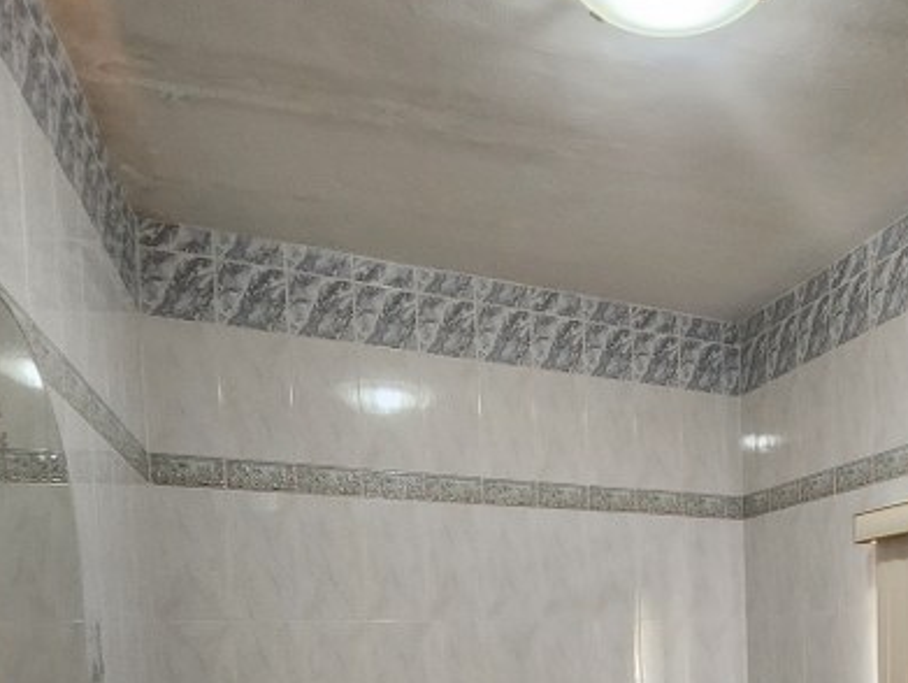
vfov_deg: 39.3
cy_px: 706
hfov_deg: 55.3
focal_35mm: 31
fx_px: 814
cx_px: 689
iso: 320
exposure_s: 1/50
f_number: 2.2
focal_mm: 1.7
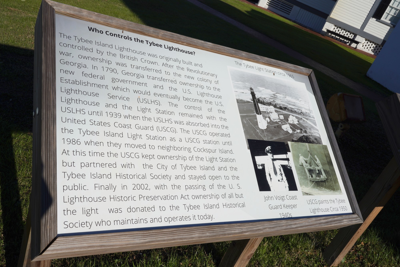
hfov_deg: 57.2
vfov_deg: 40.0
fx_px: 367
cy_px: 134
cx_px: 200
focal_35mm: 33
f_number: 25
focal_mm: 33
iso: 100
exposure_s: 1/100
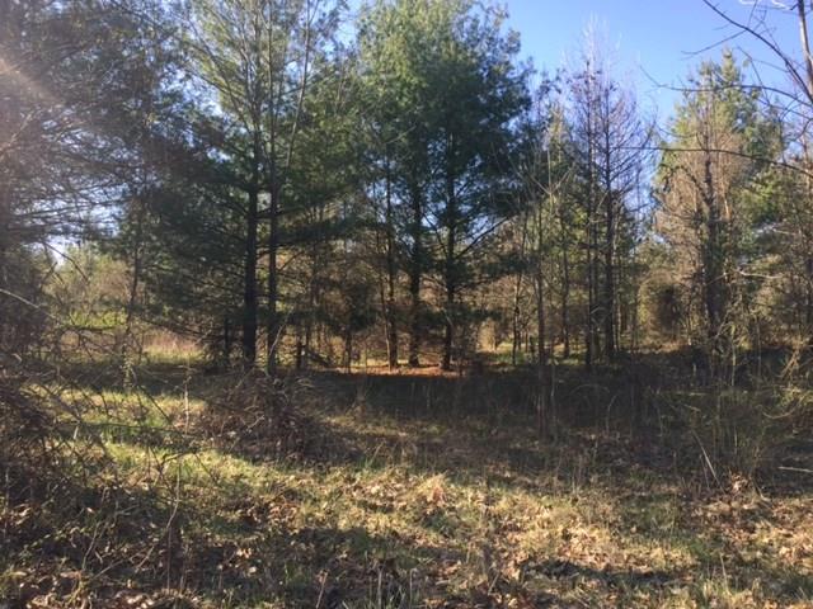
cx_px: 406
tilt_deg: +7.0
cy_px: 304
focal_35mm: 29
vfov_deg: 48.2
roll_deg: -0.5
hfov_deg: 61.7
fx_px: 681
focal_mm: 4.15
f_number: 2.2
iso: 32
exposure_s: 1/408
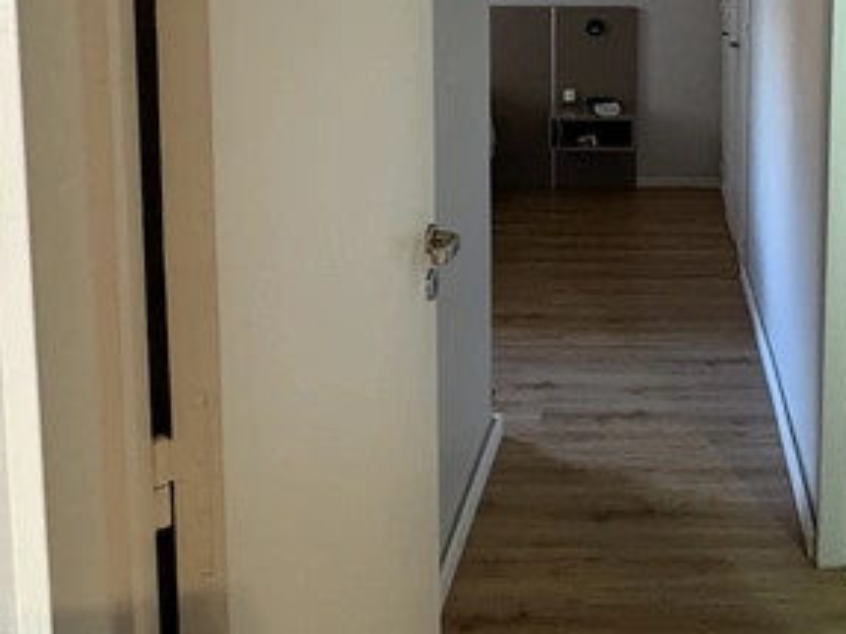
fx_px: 953
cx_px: 649
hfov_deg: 46.0
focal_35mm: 39
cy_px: 35
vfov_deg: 34.3
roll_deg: -0.7
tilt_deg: -5.7
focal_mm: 2.22
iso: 320
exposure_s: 1/60
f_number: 2.2
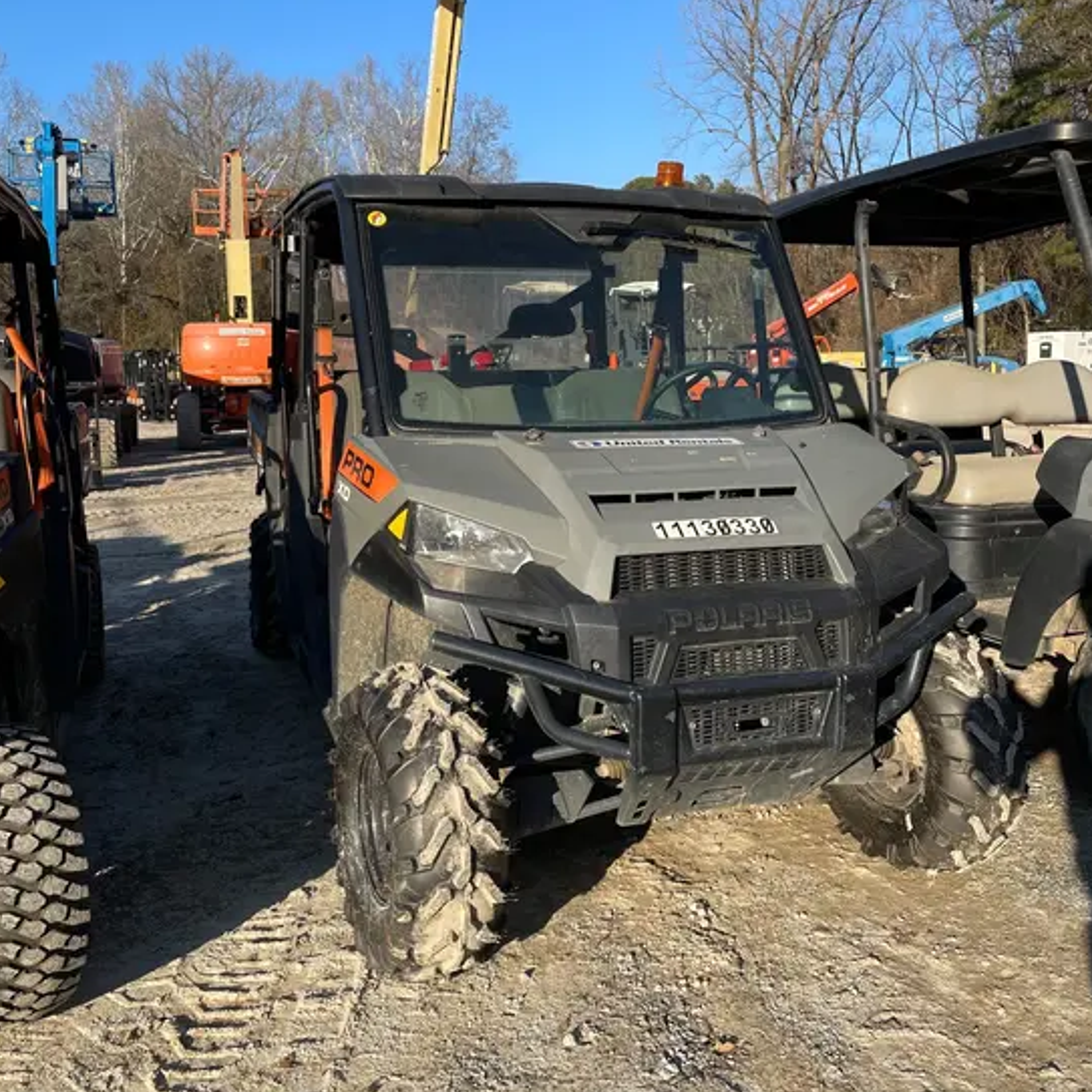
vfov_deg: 52.4
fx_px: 1106
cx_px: 547
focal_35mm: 31
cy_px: 492
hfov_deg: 52.5
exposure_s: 1/2882
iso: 50
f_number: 1.6
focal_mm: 4.2
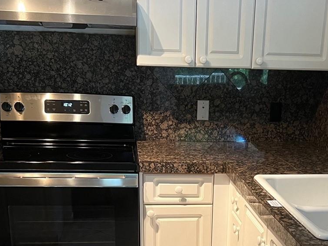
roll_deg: -1.5
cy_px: 238
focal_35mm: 55
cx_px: 195
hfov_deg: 34.8
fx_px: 521
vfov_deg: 25.4
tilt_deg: -18.7
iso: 320
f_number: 1.5
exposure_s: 1/60
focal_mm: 5.7
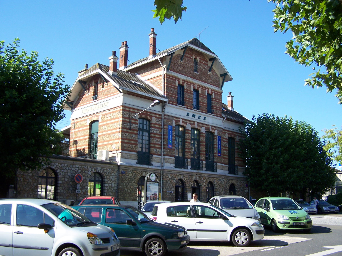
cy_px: 128
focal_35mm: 38
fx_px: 375
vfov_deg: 37.7
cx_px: 171
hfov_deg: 49.0
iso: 80
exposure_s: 1/500
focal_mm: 6.3
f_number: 2.8
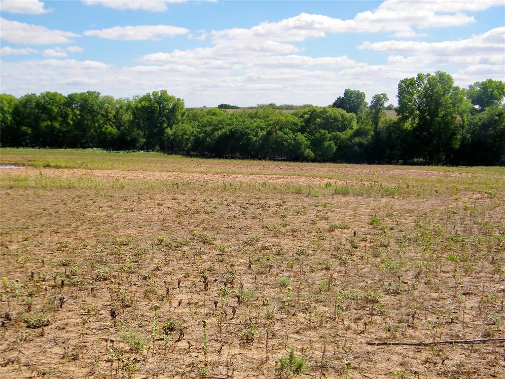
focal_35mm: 49
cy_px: 190
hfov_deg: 38.9
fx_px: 715
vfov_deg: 29.7
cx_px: 252
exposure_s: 1/320
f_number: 8
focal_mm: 8.8
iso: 80
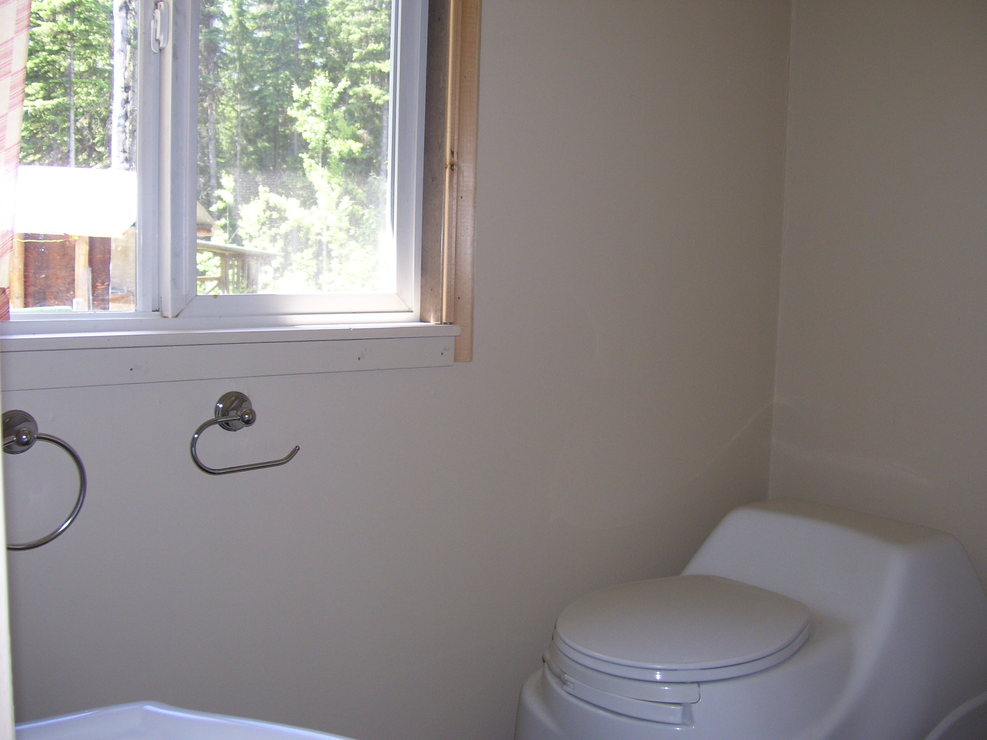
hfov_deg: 50.1
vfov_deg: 38.7
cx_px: 494
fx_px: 1055
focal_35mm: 37
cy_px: 370
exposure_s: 1/60
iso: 80
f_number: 2.7
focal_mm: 6
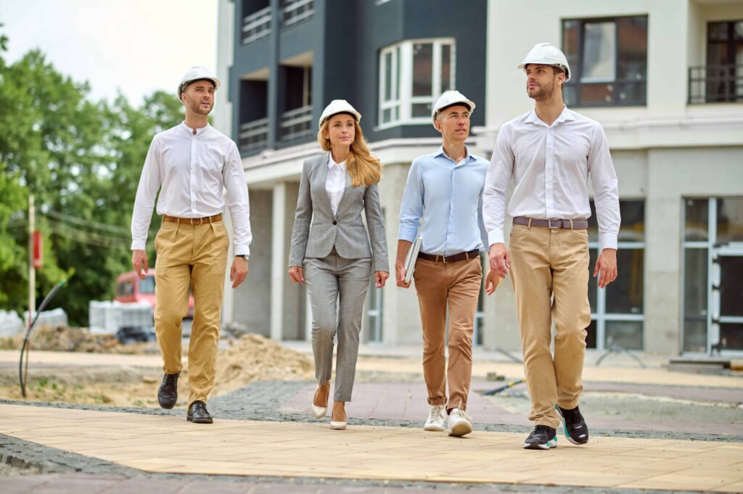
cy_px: 247
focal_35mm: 85
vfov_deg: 16.0
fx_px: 1753
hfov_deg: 23.9
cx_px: 372
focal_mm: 85
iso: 320
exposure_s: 1/1600
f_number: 2.5
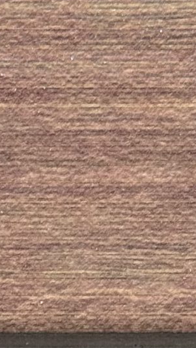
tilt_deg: -11.2
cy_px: 542
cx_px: -141
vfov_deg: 8.4
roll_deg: +0.5
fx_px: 2309
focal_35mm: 250
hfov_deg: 4.8
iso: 80
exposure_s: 1/2342
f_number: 1.78
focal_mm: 6.76
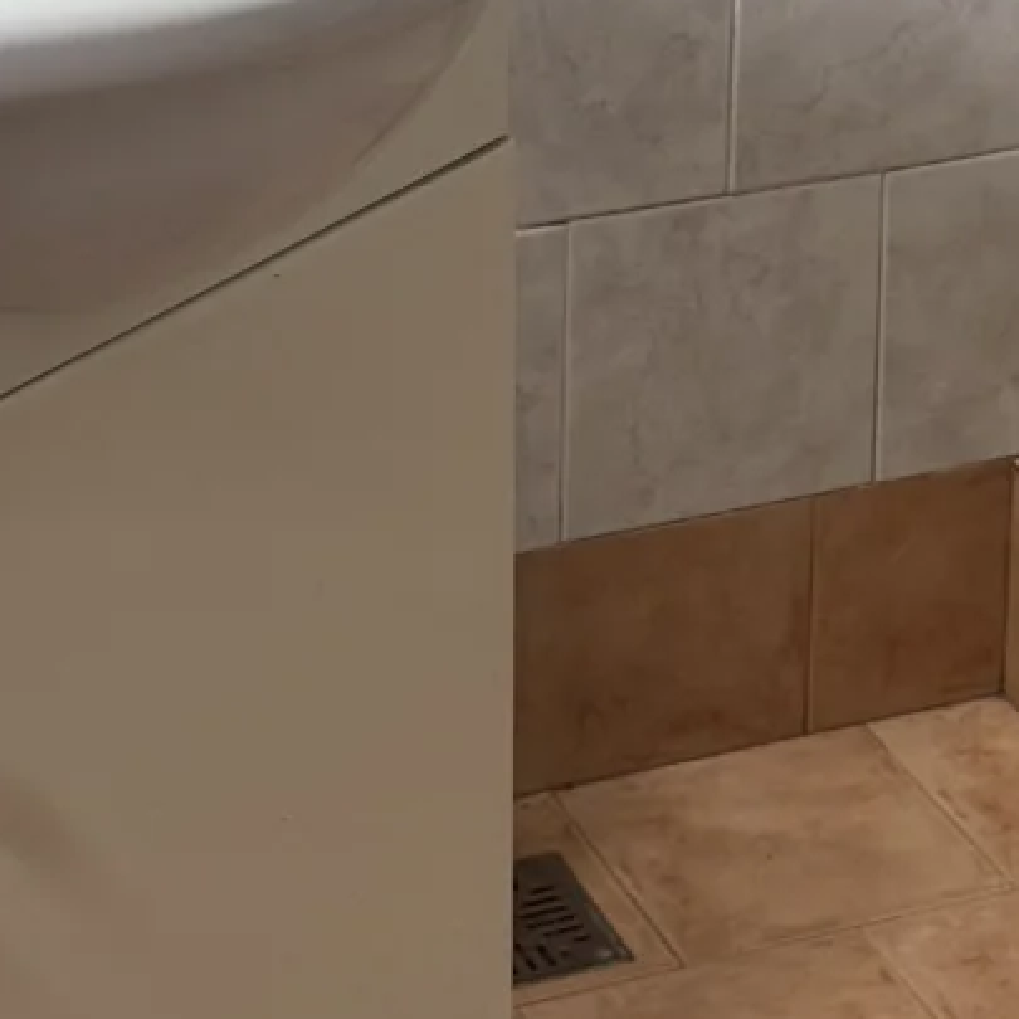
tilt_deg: -16.0
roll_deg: -2.2
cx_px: 956
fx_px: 4463
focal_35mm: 134
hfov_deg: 12.9
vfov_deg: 12.6
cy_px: -315
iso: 125
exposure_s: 1/50
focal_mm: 6.76
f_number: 1.78
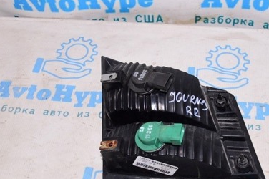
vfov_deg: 26.0
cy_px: 144
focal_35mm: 51
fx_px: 381
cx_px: 163
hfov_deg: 38.7
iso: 1600
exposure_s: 1/200
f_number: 8
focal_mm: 20
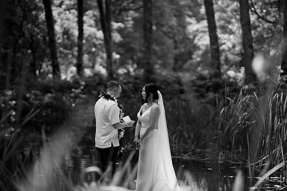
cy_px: 96
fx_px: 678
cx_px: 144
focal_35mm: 85
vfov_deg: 16.1
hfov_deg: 23.9
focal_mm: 85
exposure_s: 1/1250
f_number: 1.4
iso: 100
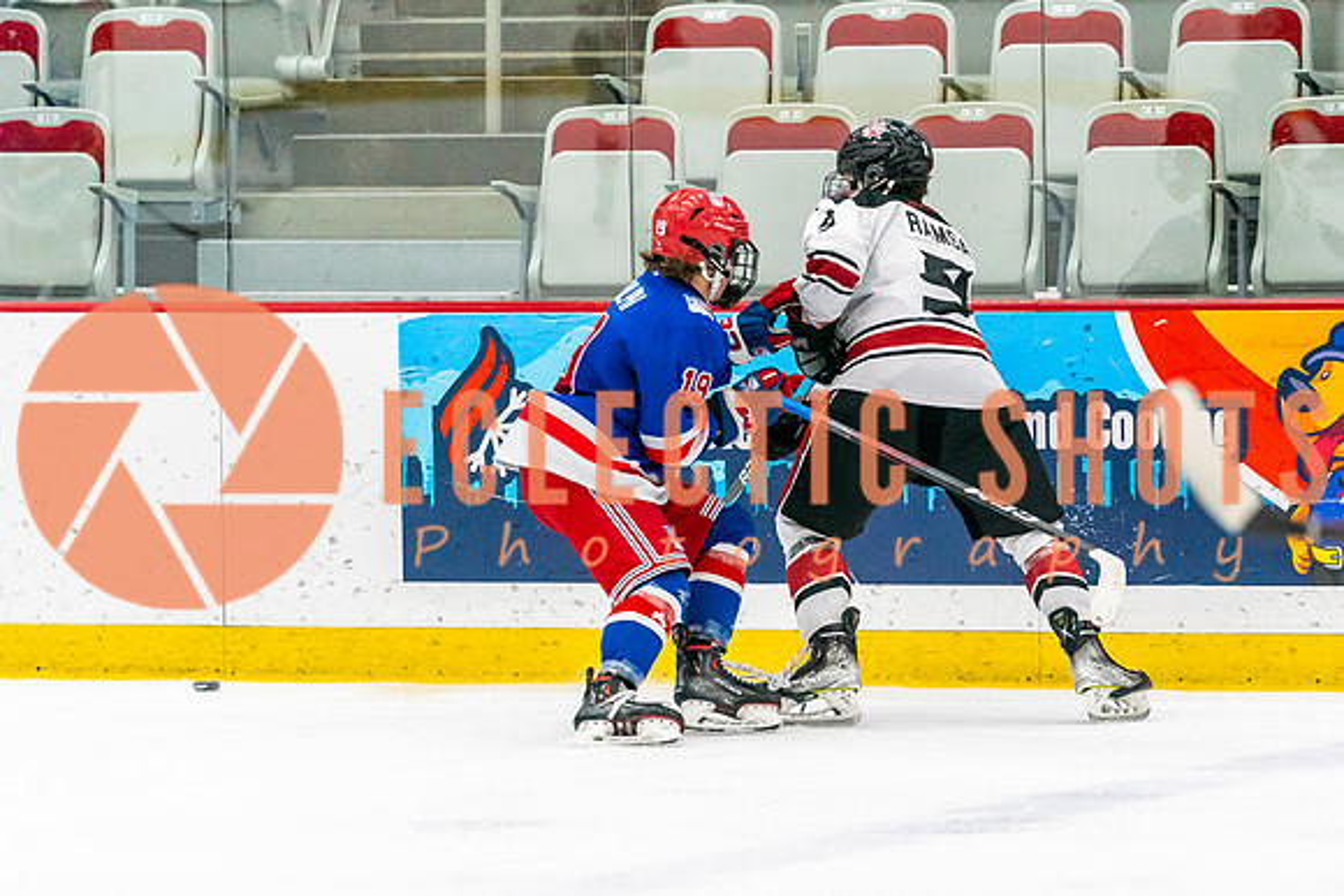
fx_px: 11439
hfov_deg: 6.7
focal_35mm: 306
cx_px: 843
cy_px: 574
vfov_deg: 4.5
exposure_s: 1/1250
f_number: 2.8
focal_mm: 200
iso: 3200
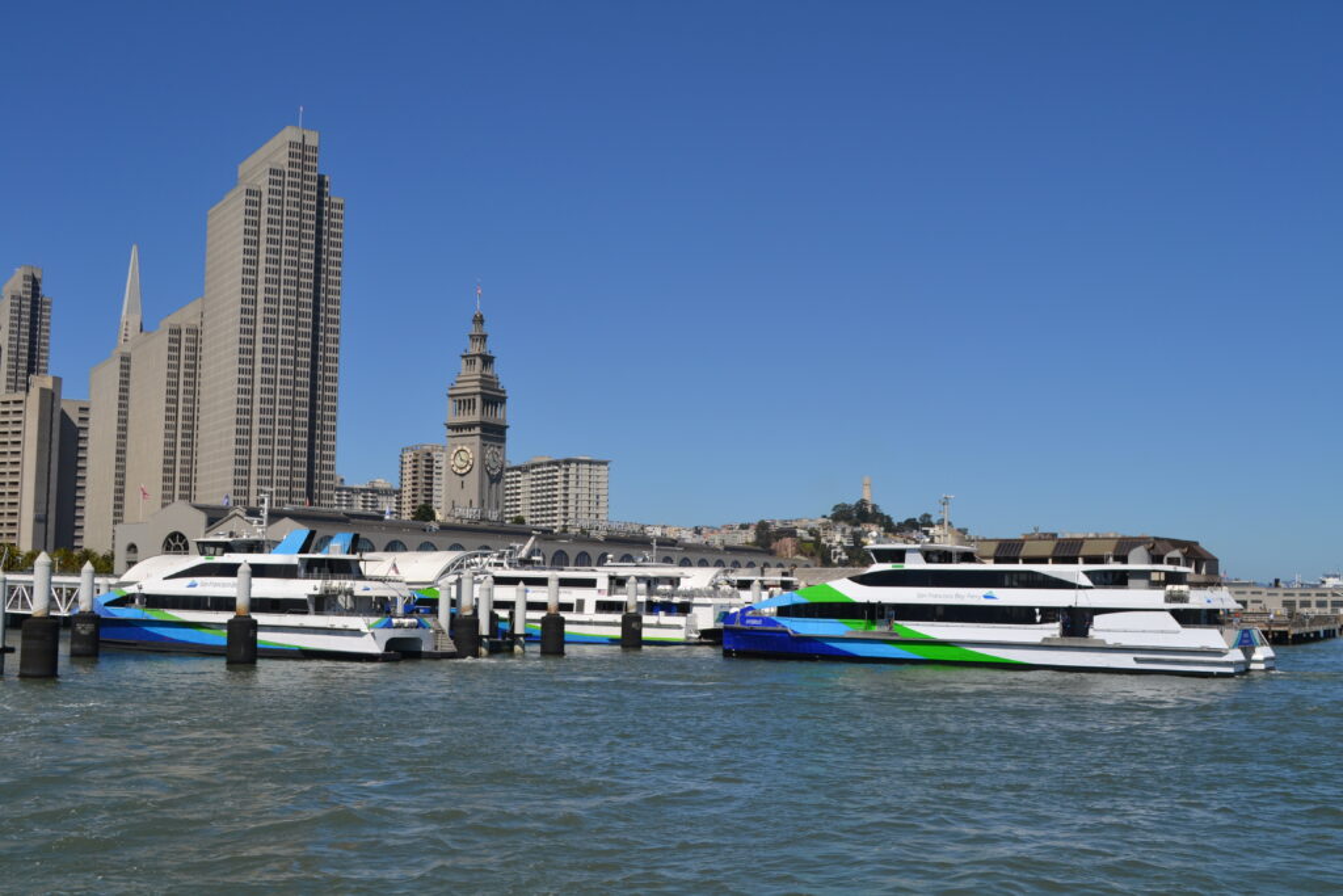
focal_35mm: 39
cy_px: 448
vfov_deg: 34.2
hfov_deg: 49.5
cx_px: 672
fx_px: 1455
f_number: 9
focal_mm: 26
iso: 100
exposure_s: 1/320
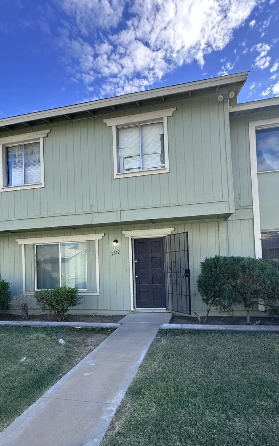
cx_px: 149
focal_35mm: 18
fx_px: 219
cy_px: 258
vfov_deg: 90.4
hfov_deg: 64.9
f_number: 2.2
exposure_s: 1/454
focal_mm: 2.22
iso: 40
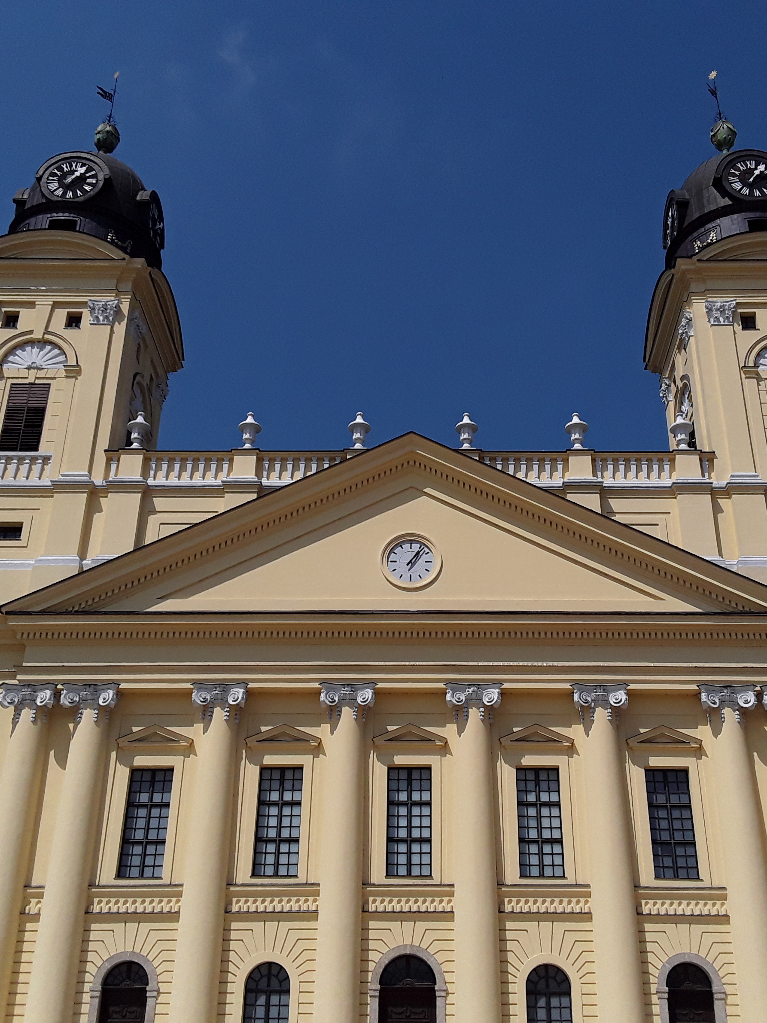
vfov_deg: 50.1
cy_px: 521
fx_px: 1093
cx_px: 432
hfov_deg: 38.6
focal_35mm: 37
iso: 40
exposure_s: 1/5025
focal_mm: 2.91
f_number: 1.9
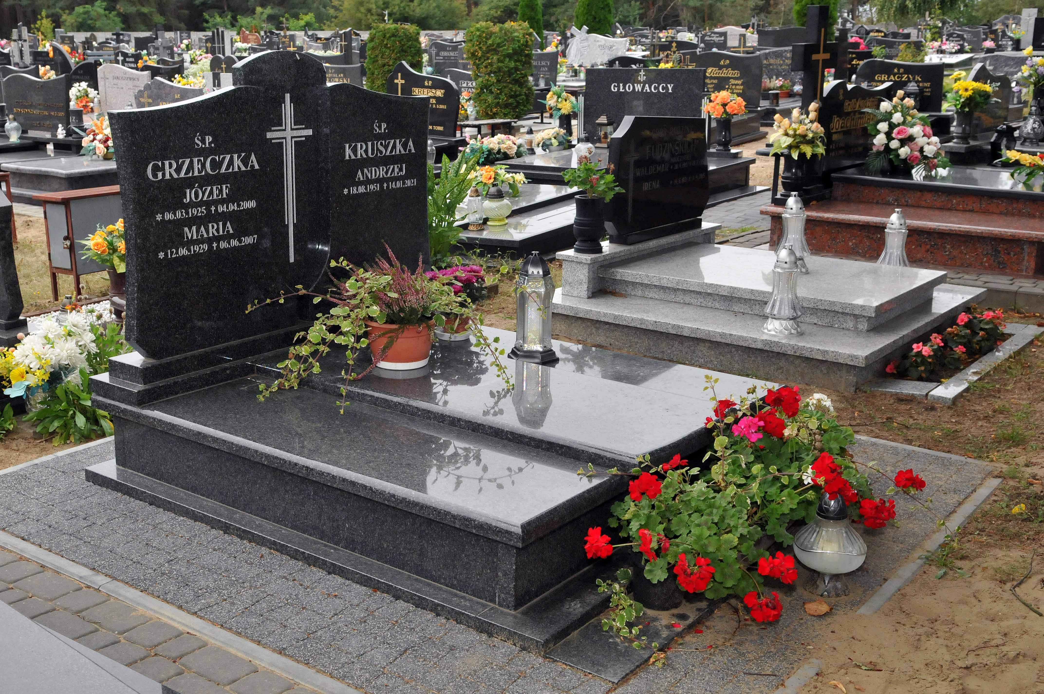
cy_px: 347
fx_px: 1043
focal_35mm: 36
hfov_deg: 53.2
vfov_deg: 36.8
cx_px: 522
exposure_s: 1/160
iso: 1000
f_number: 6.3
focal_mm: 24
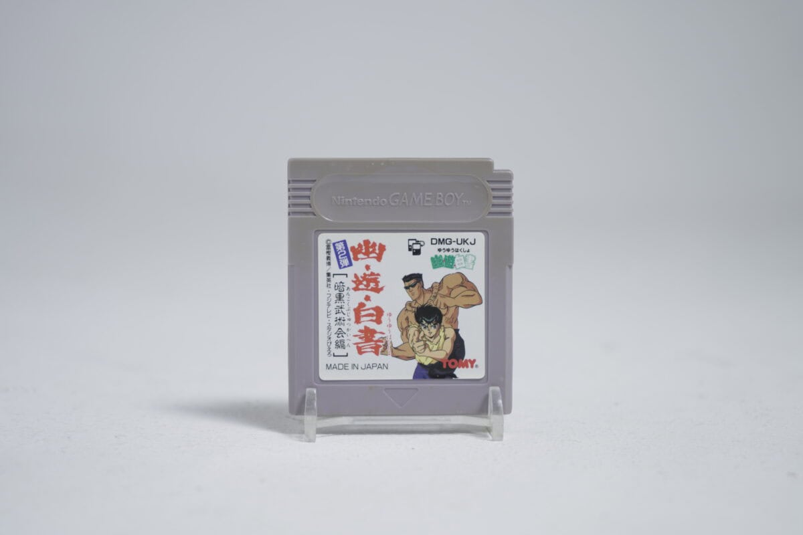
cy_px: 268
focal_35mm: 70
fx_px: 1561
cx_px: 402
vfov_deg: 19.5
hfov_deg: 28.8
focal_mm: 70
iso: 100
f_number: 5.6
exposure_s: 1/6
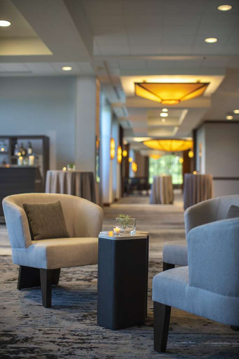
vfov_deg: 39.6
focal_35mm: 50
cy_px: 180
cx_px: 120
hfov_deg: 27.0
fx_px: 498
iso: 400
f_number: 2
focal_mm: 50
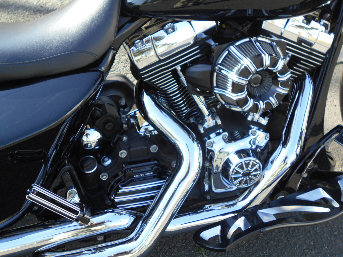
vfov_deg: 36.8
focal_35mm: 39
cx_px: 172
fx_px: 386
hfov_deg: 47.9
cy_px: 128
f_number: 3.9
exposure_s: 1/250
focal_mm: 6.7
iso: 140
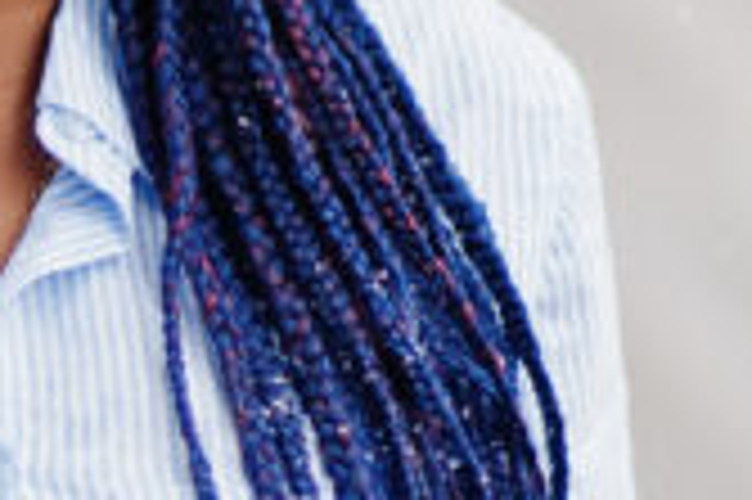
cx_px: -770
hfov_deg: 3.9
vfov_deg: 2.6
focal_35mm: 520
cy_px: 556
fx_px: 10851
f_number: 1.4
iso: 200
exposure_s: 1/500
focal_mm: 85
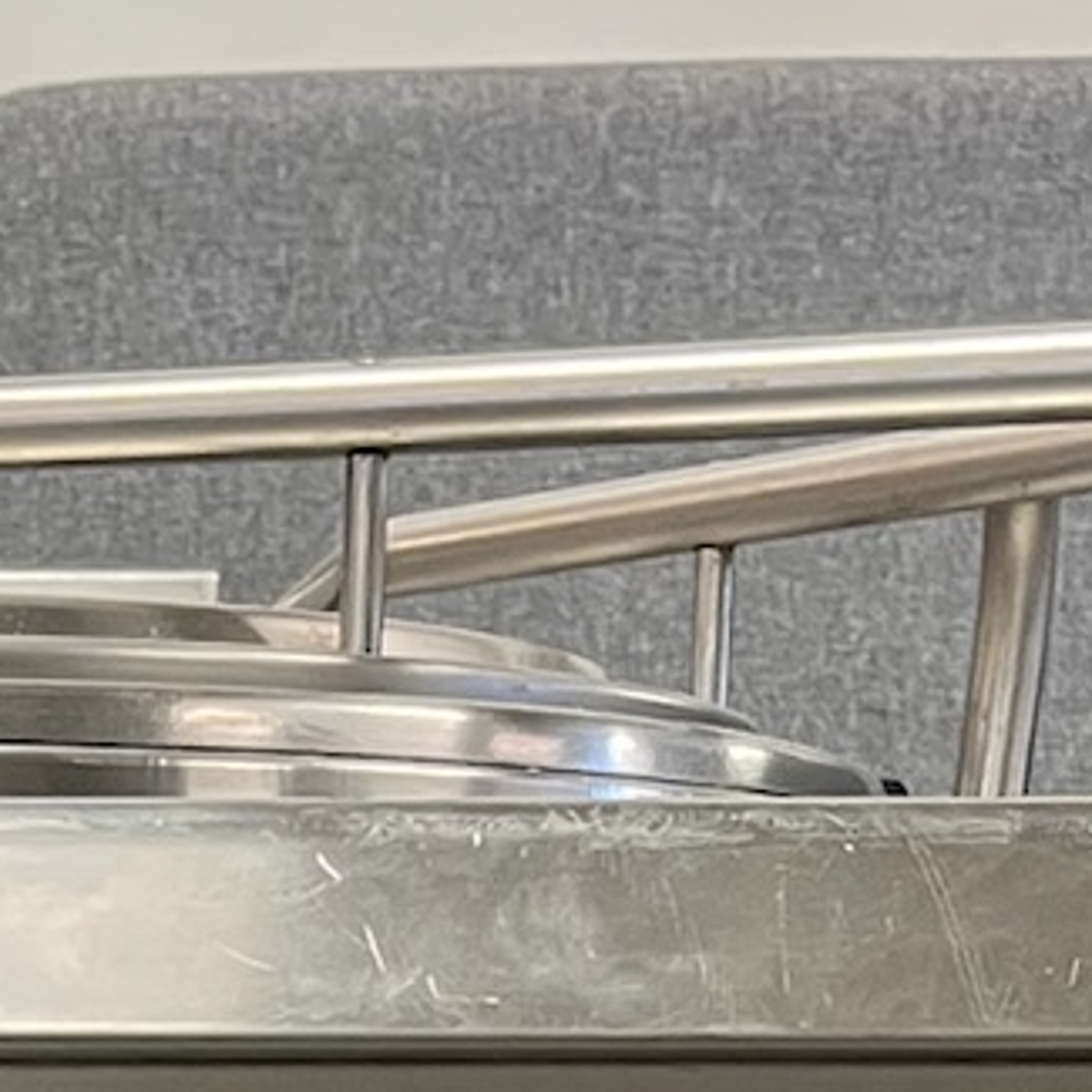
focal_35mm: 145
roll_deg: +0.6
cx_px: -232
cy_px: 2866
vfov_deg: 10.1
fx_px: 5175
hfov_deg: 11.8
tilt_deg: -17.0
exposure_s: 1/50
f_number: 1.6
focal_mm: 5.1
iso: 200
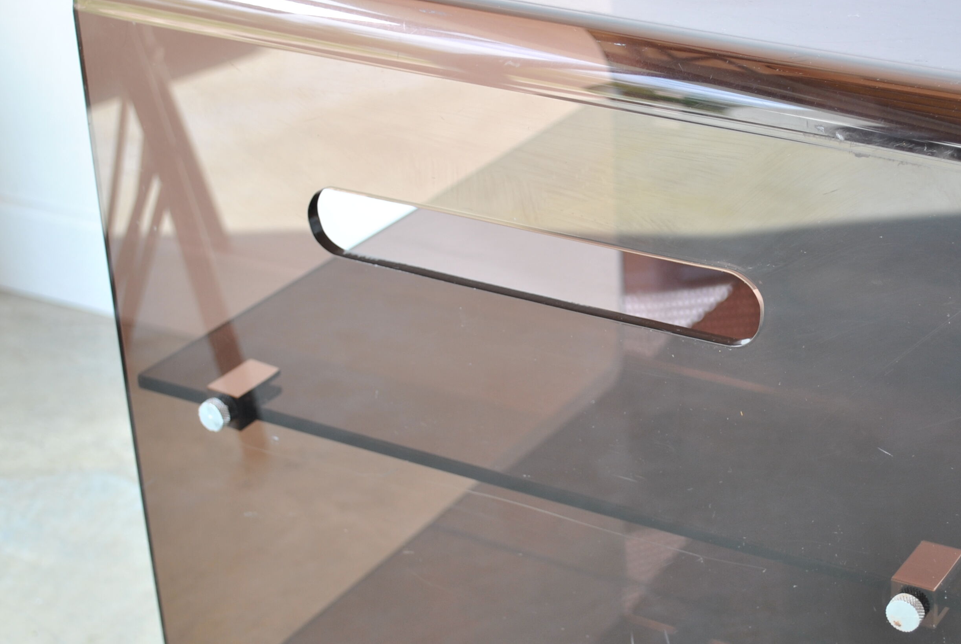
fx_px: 2031
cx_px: 660
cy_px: 304
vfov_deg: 18.0
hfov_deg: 26.4
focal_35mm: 76
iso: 100
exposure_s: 1/30
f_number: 4.8
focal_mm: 32
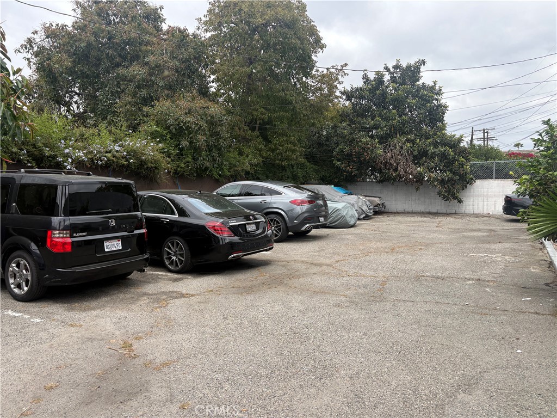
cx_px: 278
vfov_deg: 53.1
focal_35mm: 26
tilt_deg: -4.5
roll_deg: +1.1
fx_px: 418
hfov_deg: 67.3
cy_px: 209
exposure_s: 1/1667
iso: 50
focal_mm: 5.96
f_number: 1.6
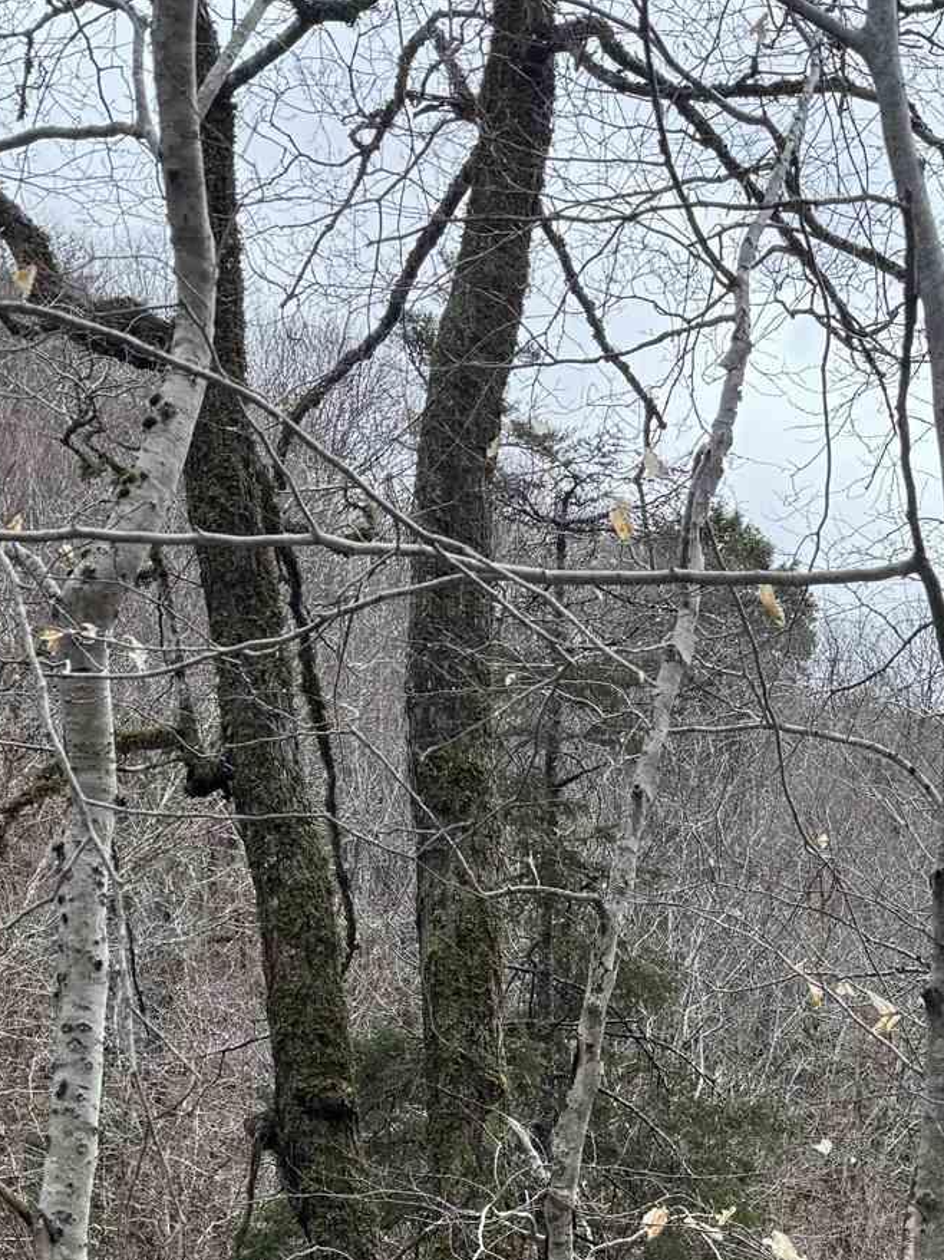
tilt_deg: -2.8
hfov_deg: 22.6
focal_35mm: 63
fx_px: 2292
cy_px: 1557
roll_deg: -2.5
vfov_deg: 26.8
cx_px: 875
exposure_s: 1/1488
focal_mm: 6.76
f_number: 1.78
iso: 80
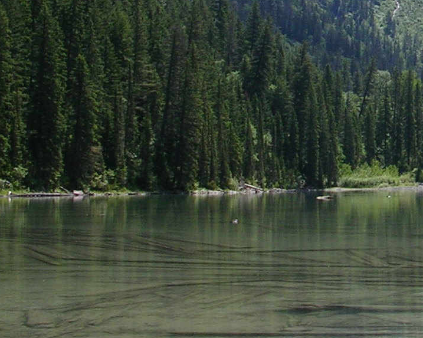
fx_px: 1326
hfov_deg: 17.4
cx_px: 487
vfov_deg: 14.1
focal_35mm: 106
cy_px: -70
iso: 50
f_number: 5.6
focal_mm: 5.8
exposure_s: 1/258
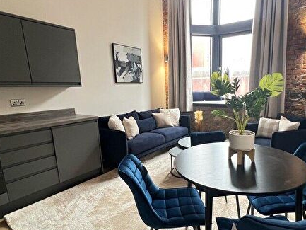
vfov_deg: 63.2
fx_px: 186
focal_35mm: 21
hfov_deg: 77.9
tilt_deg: -12.6
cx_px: 187
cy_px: 131
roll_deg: +1.1
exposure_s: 1/50
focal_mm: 1.57
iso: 250
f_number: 1.8
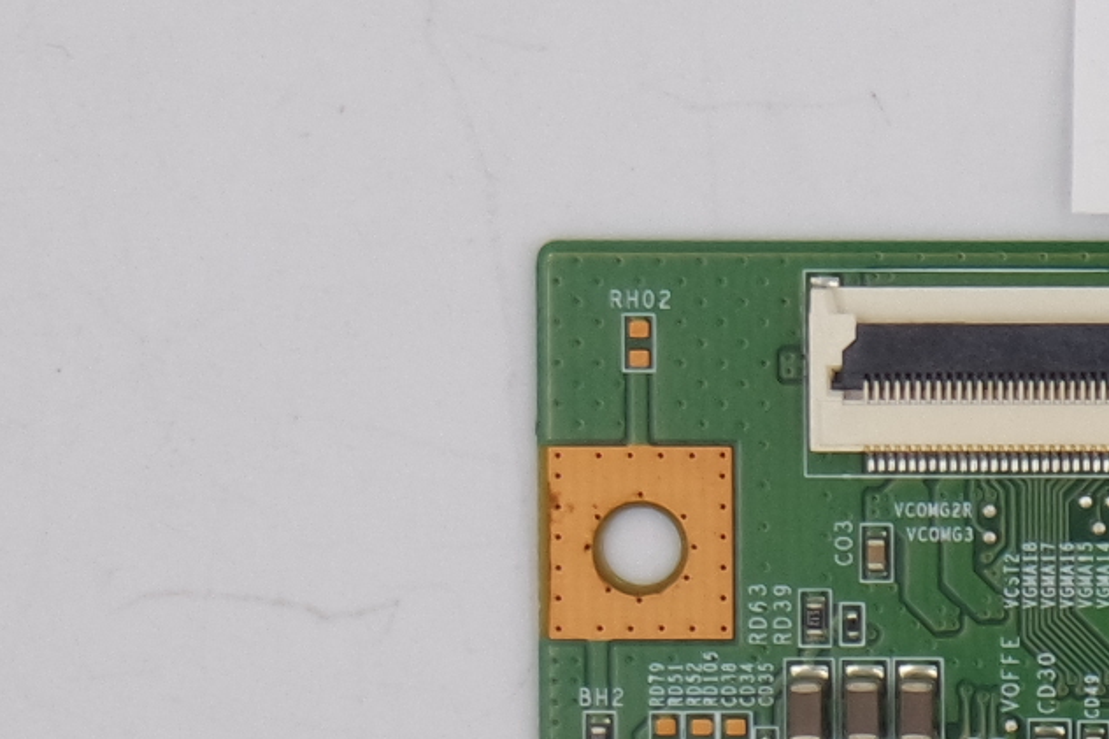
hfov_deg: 6.0
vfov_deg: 4.1
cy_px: 481
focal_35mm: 339
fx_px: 10440
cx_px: 2027
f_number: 5.6
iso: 200
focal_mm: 27
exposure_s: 1/125
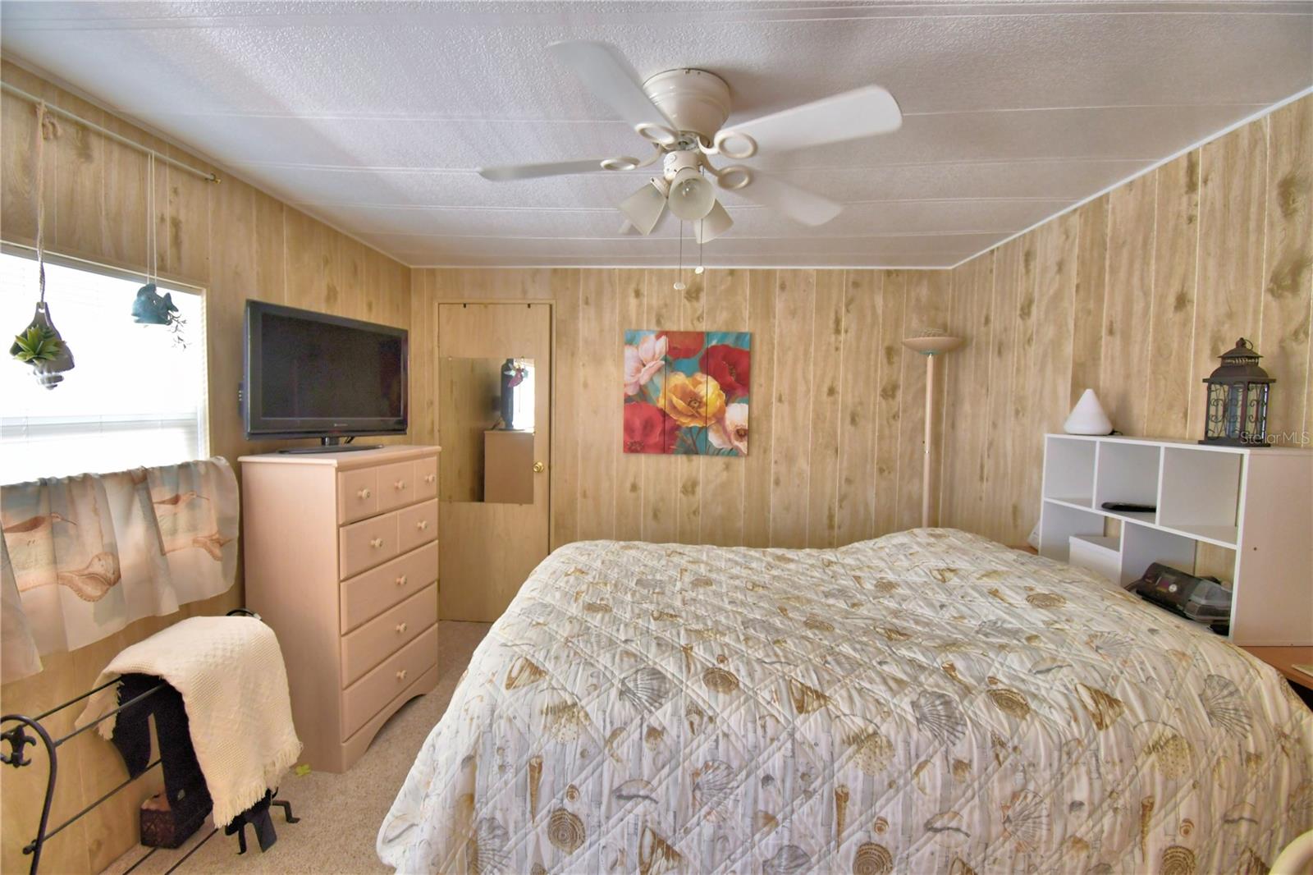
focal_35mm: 15
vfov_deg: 77.3
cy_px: 438
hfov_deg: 100.4
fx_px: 547
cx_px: 656
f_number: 4.5
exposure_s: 1/30
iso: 640
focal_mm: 10
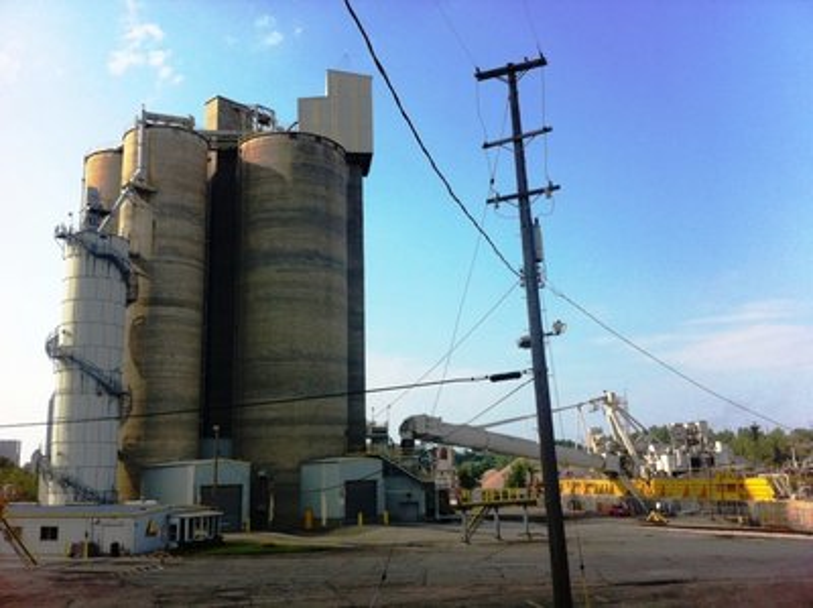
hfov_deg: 52.7
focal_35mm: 35
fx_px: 821
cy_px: 304
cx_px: 406
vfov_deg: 40.6
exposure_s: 1/1436
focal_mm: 3.85
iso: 80
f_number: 2.8
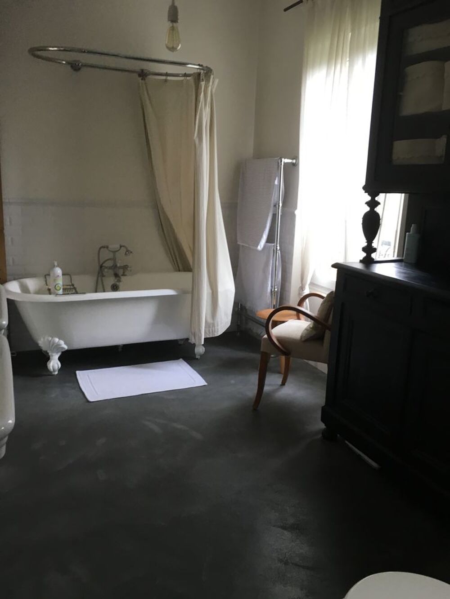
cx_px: 225
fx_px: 503
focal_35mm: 29
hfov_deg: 48.2
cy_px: 300
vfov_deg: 61.7
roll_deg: +0.1
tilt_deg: -10.8
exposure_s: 1/33
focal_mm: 4.15
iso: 50
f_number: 2.2
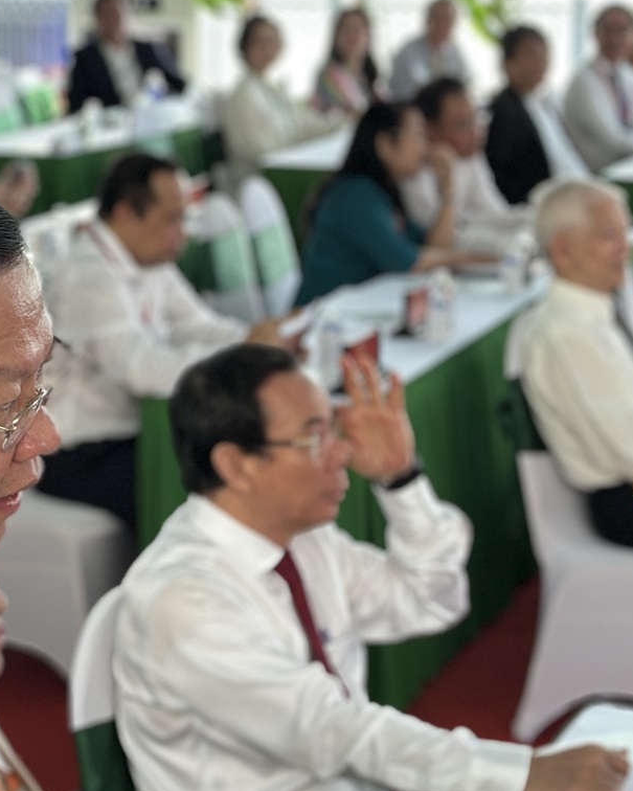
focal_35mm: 124
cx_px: 280
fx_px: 2903
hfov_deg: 12.4
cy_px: 493
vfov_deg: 15.5
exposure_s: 1/240
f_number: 1.78
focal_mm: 6.86
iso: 100
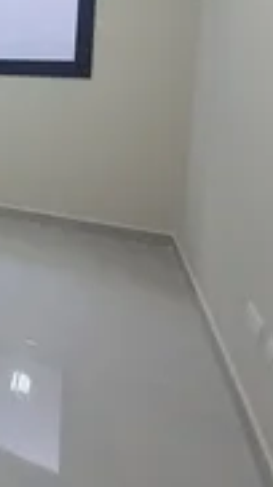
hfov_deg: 27.0
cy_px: 103
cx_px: -139
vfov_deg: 59.7
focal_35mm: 30
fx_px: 387
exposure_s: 1/60
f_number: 2.2
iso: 320
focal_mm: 1.74
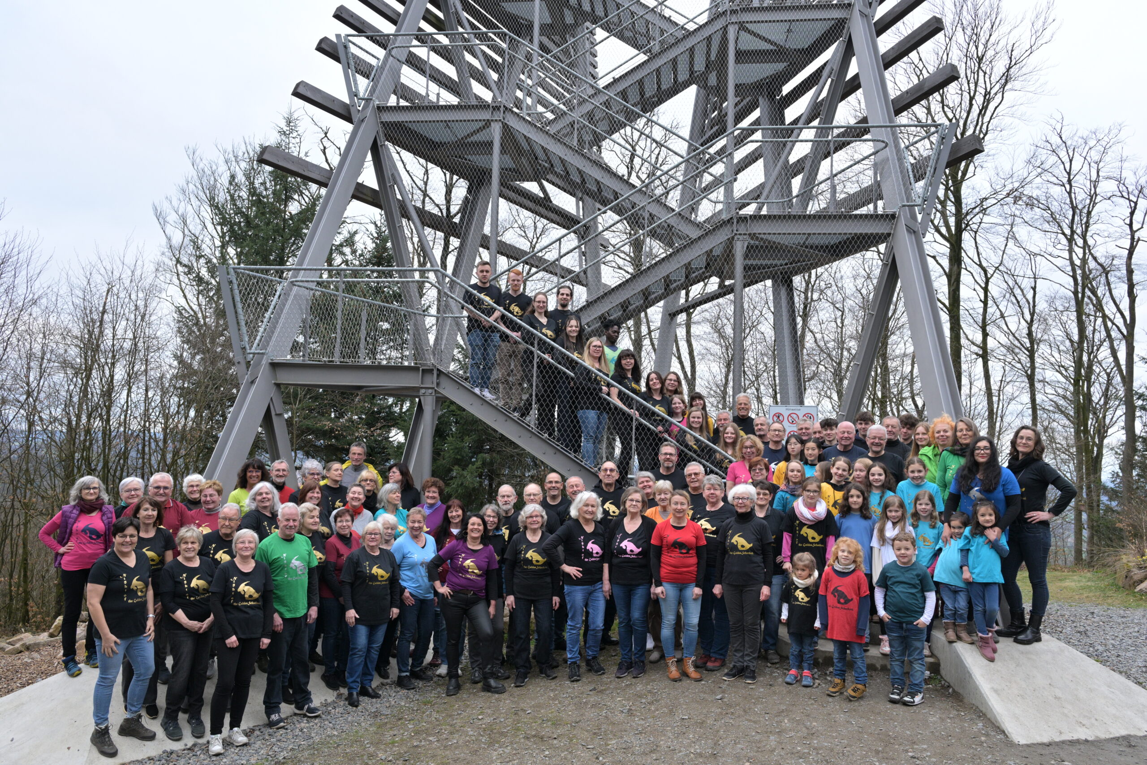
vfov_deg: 47.9
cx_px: 574
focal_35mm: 27
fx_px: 860
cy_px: 382
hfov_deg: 67.4
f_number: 6.3
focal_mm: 27
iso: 800
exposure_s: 1/160
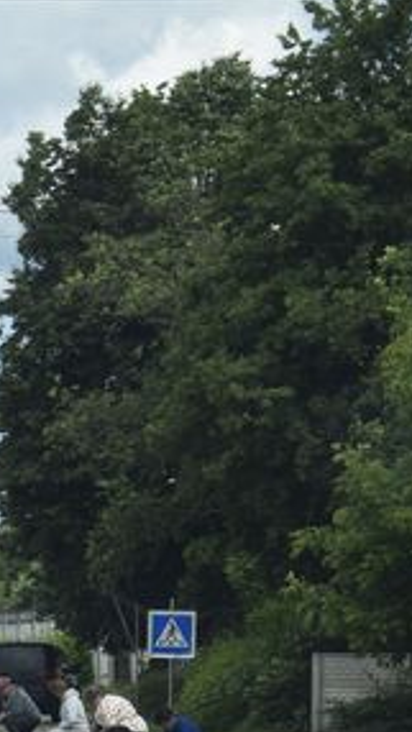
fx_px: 4394
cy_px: 577
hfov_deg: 5.2
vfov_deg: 9.5
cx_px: -537
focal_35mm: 226
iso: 200
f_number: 9
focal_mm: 55
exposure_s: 1/320
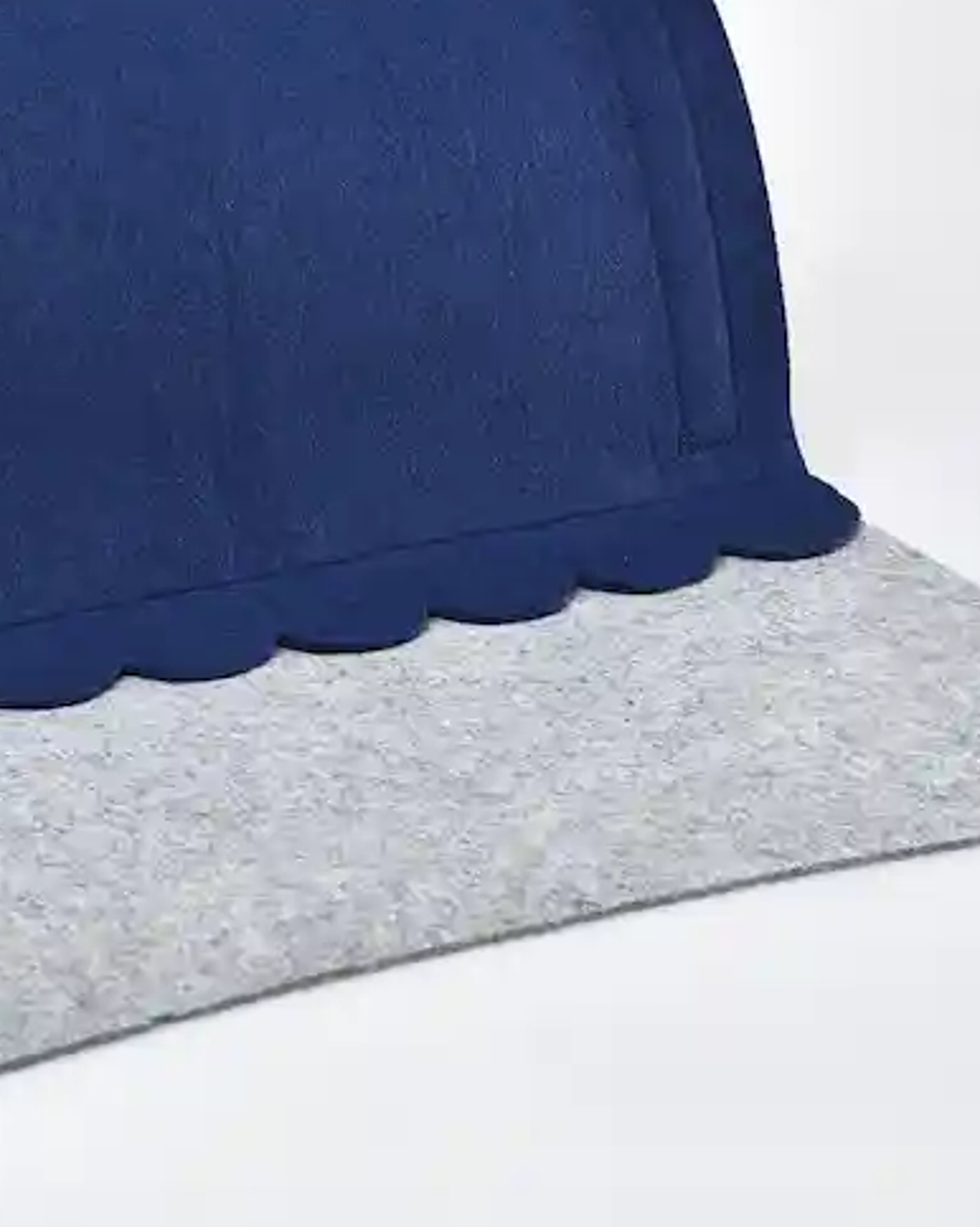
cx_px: 53
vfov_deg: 14.2
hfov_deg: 11.3
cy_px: 489
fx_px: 4934
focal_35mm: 136
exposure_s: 1/125
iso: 250
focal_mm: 70
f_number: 11
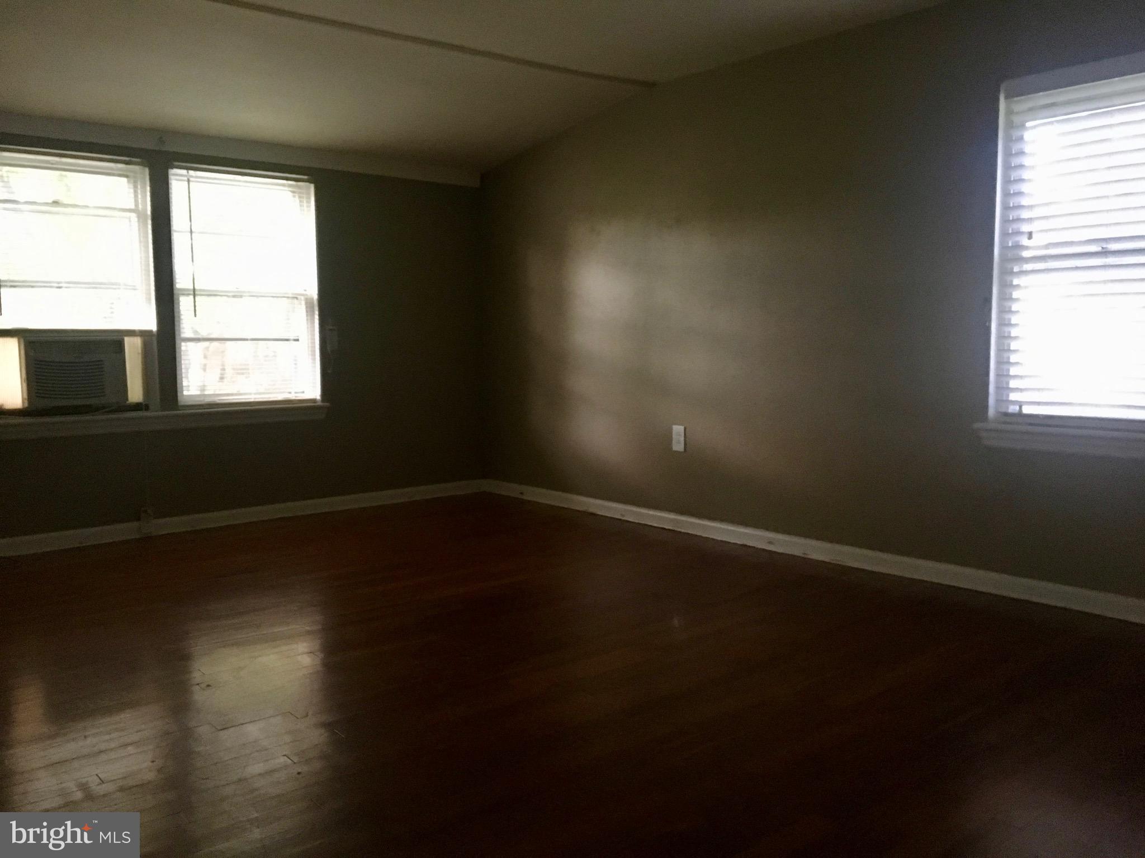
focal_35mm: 29
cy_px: 429
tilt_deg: -5.9
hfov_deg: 61.7
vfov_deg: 48.2
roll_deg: -0.4
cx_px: 572
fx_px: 959
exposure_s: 1/15
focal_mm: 4.15
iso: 250
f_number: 2.2
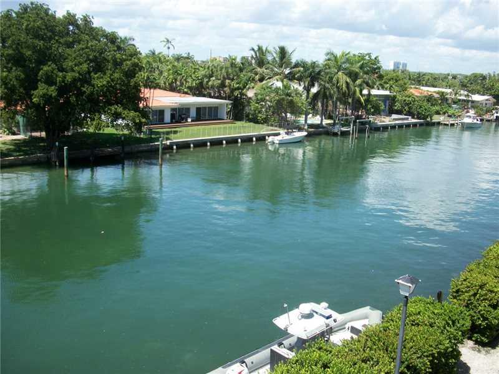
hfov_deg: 52.6
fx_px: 505
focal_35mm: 35
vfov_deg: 40.7
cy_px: 187
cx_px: 250
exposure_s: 1/800
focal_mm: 6.3
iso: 80
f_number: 3.1
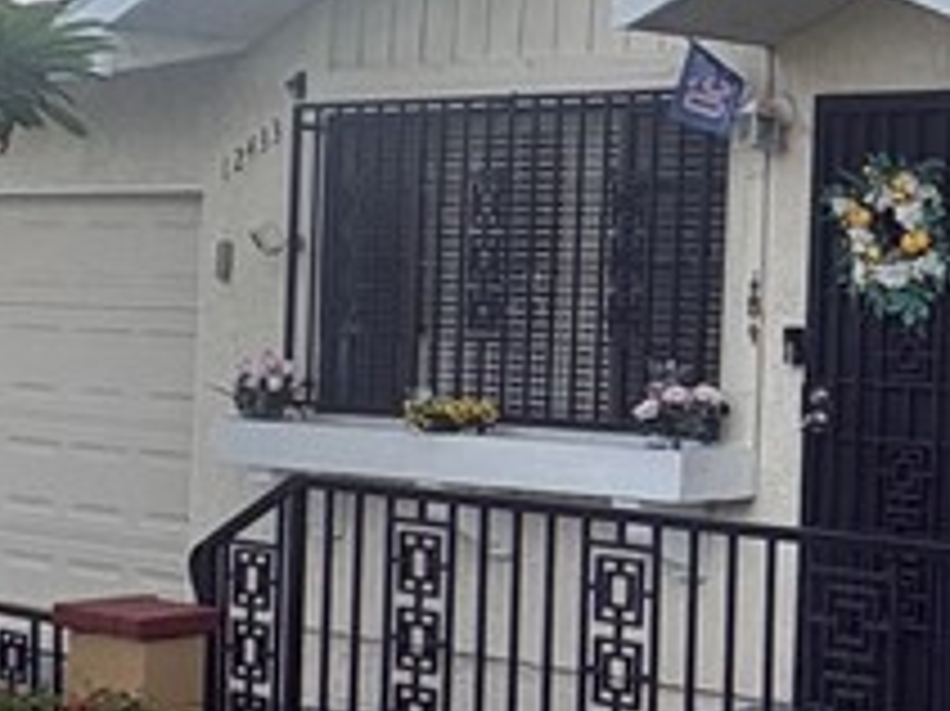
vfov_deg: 21.6
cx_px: 1724
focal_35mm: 68
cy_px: 297
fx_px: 1865
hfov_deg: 20.2
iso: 64
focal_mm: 2.22
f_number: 2.2
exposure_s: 1/1299
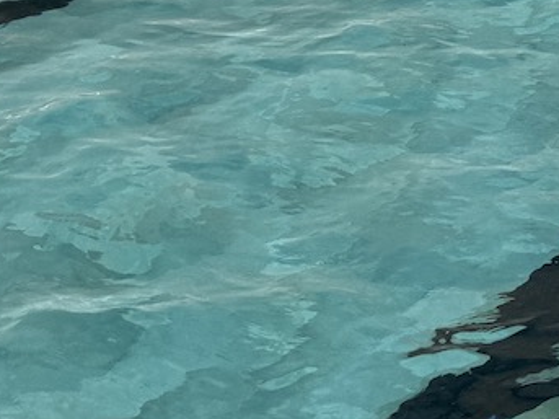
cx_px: 420
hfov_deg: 17.5
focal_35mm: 112
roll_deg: +0.1
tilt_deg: -3.1
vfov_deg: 11.6
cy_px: -465
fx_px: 1808
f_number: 1.78
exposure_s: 1/121
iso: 80
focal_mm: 6.76
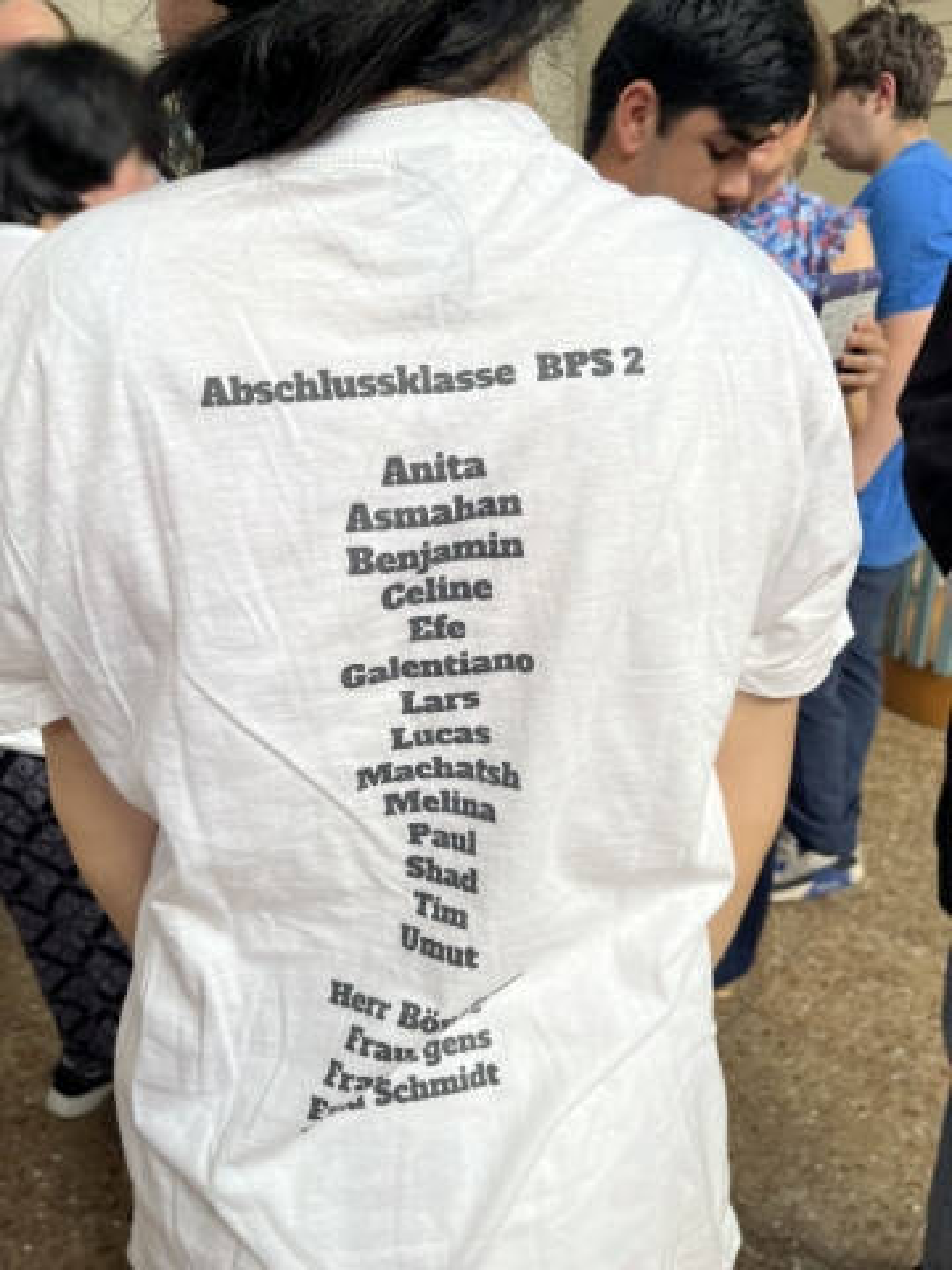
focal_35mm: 26
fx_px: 953
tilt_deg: -21.0
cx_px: 476
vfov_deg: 67.3
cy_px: 635
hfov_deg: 53.1
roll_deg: +0.6
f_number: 1.6
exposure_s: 1/122
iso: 50
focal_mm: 5.1
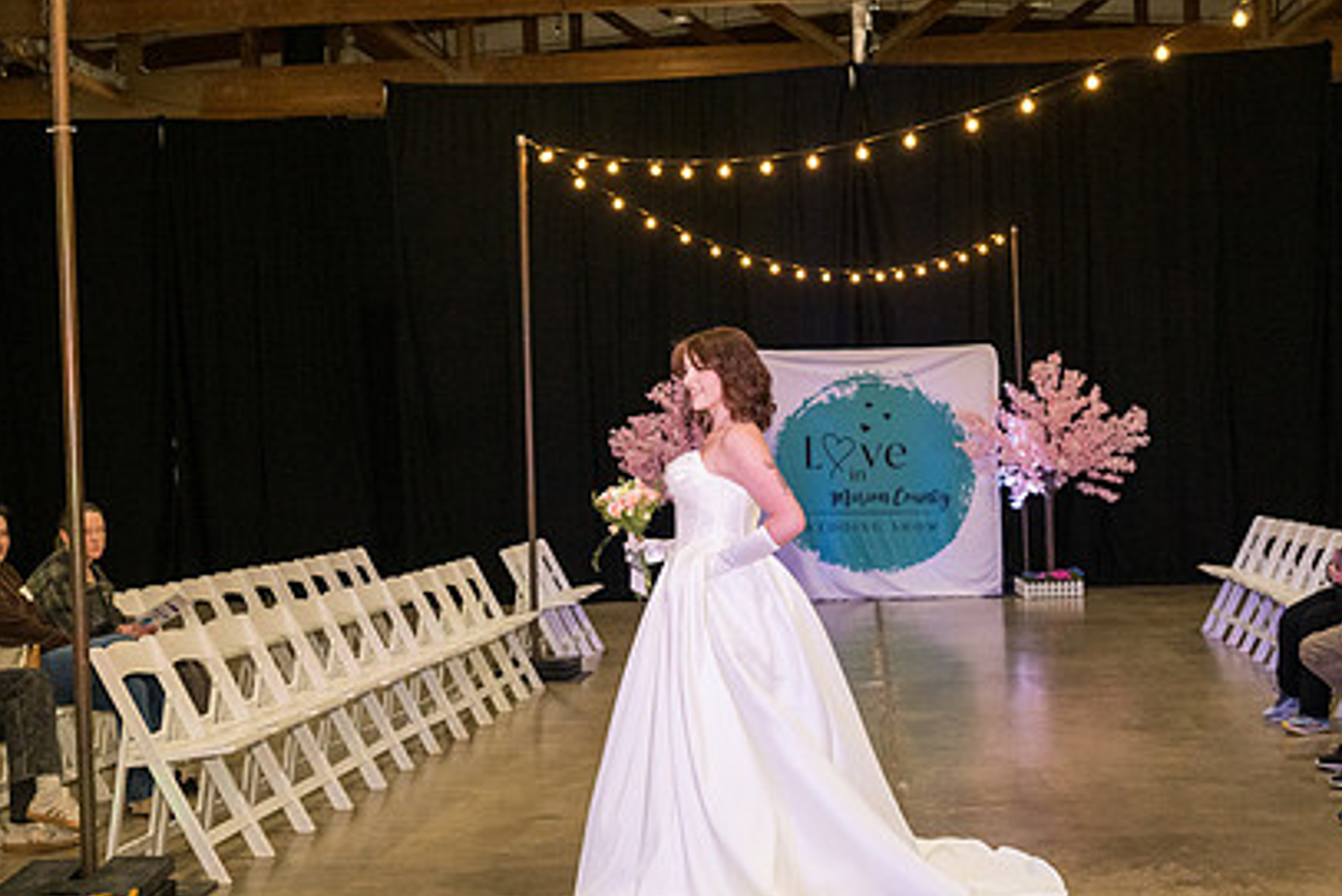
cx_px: 780
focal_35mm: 50
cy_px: 531
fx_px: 1864
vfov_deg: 27.0
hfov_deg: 39.5
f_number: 4
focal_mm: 35
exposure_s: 1/400
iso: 3200
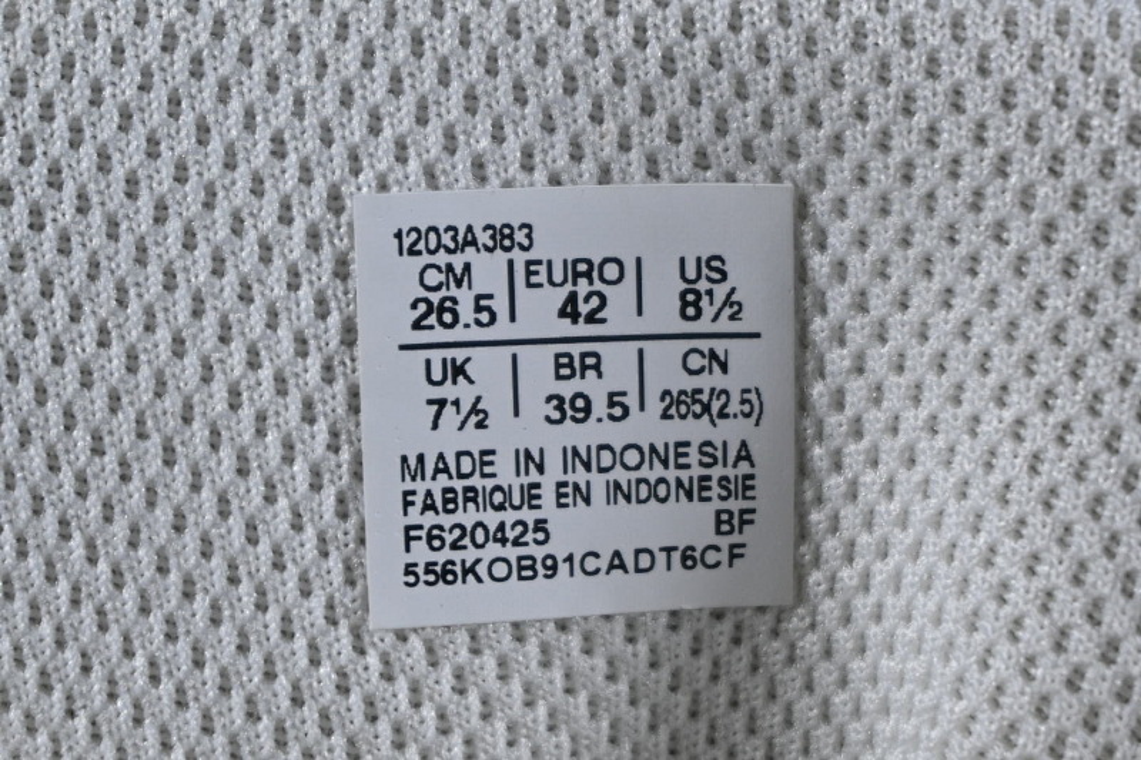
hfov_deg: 27.0
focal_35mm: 75
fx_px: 2376
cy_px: 380
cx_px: 570
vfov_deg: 18.2
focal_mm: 50
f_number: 6.3
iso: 400
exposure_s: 1/160
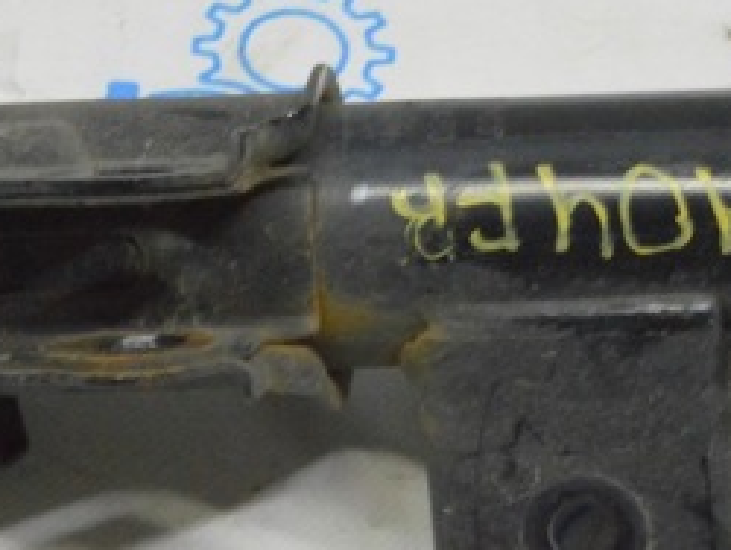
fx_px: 2494
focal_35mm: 118
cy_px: 189
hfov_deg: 16.7
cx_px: 447
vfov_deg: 12.6
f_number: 20
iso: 6400
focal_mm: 32
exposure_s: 1/20
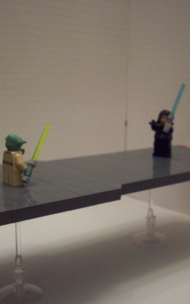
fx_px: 439
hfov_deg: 24.4
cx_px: 113
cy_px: 154
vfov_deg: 38.2
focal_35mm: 53
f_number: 2.8
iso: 160
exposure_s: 1/18.7
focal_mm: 6.2
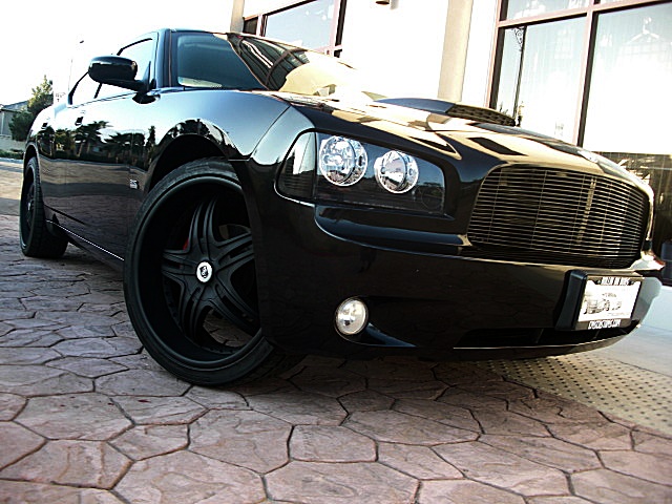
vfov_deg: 39.7
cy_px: 252
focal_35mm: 36
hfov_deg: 51.4
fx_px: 699
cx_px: 336
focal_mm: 6.3
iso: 50
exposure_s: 1/80
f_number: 2.8
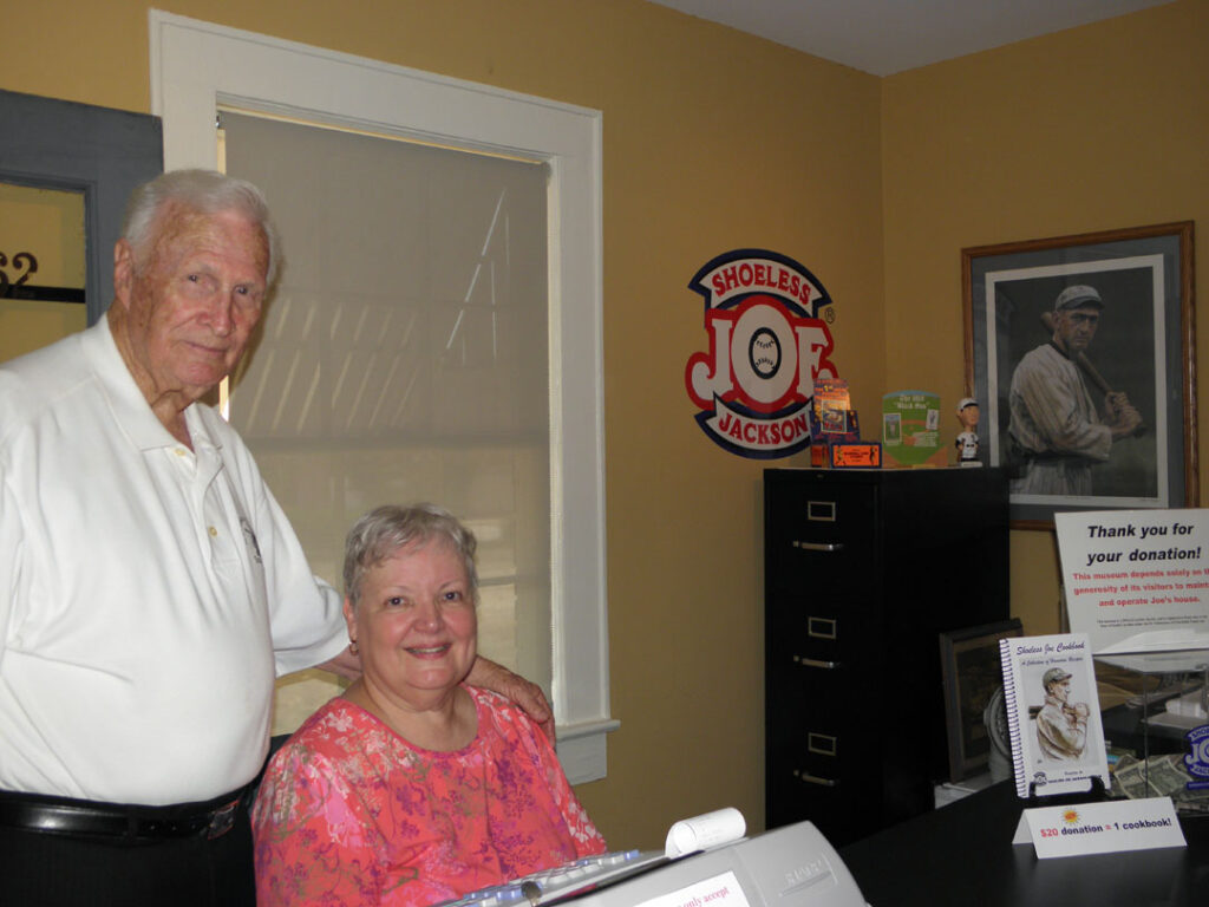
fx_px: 1257
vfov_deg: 39.7
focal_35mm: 36
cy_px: 454
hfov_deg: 51.4
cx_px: 604
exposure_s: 1/60
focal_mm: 6.4
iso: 100
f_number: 3.7
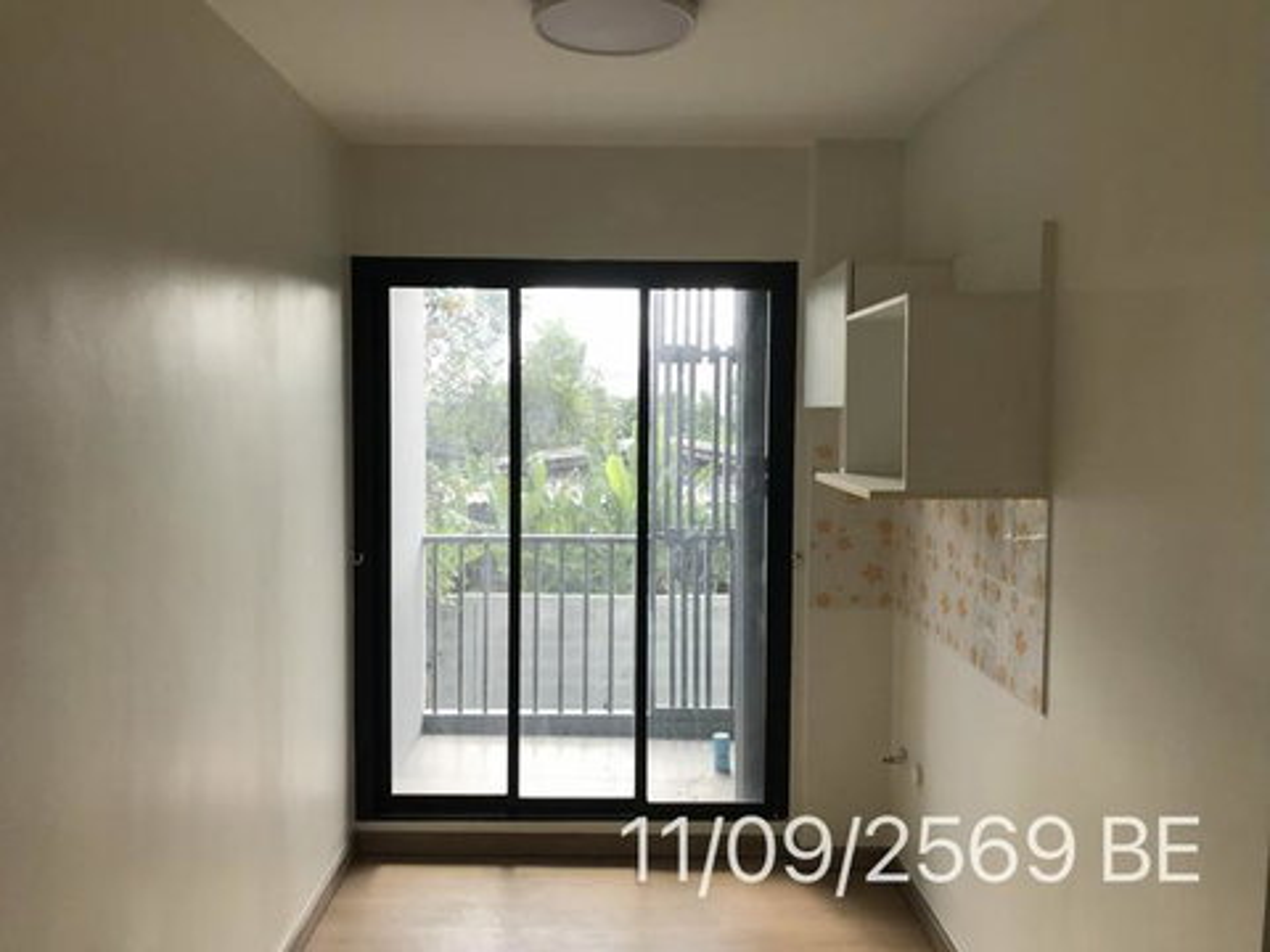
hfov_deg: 63.4
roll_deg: +0.1
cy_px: 476
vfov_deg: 49.7
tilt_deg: -3.5
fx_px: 1027
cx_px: 635
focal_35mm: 28
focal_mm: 3.99
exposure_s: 1/177
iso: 20
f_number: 1.8
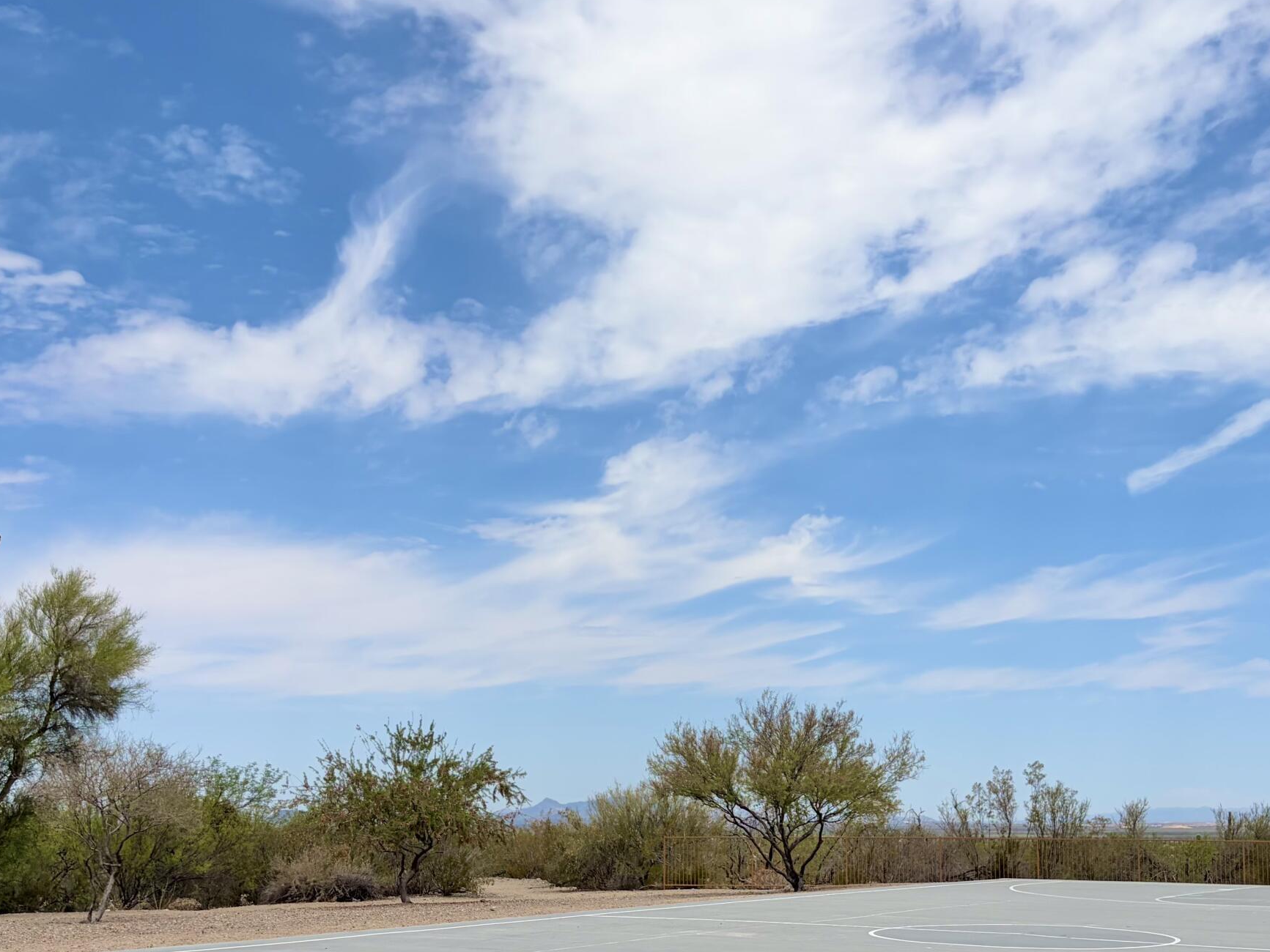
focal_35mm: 45
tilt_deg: +7.1
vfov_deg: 31.9
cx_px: 756
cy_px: 628
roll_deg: +0.5
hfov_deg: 41.9
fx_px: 1651
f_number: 1.6
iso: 50
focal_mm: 5.96
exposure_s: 1/7813
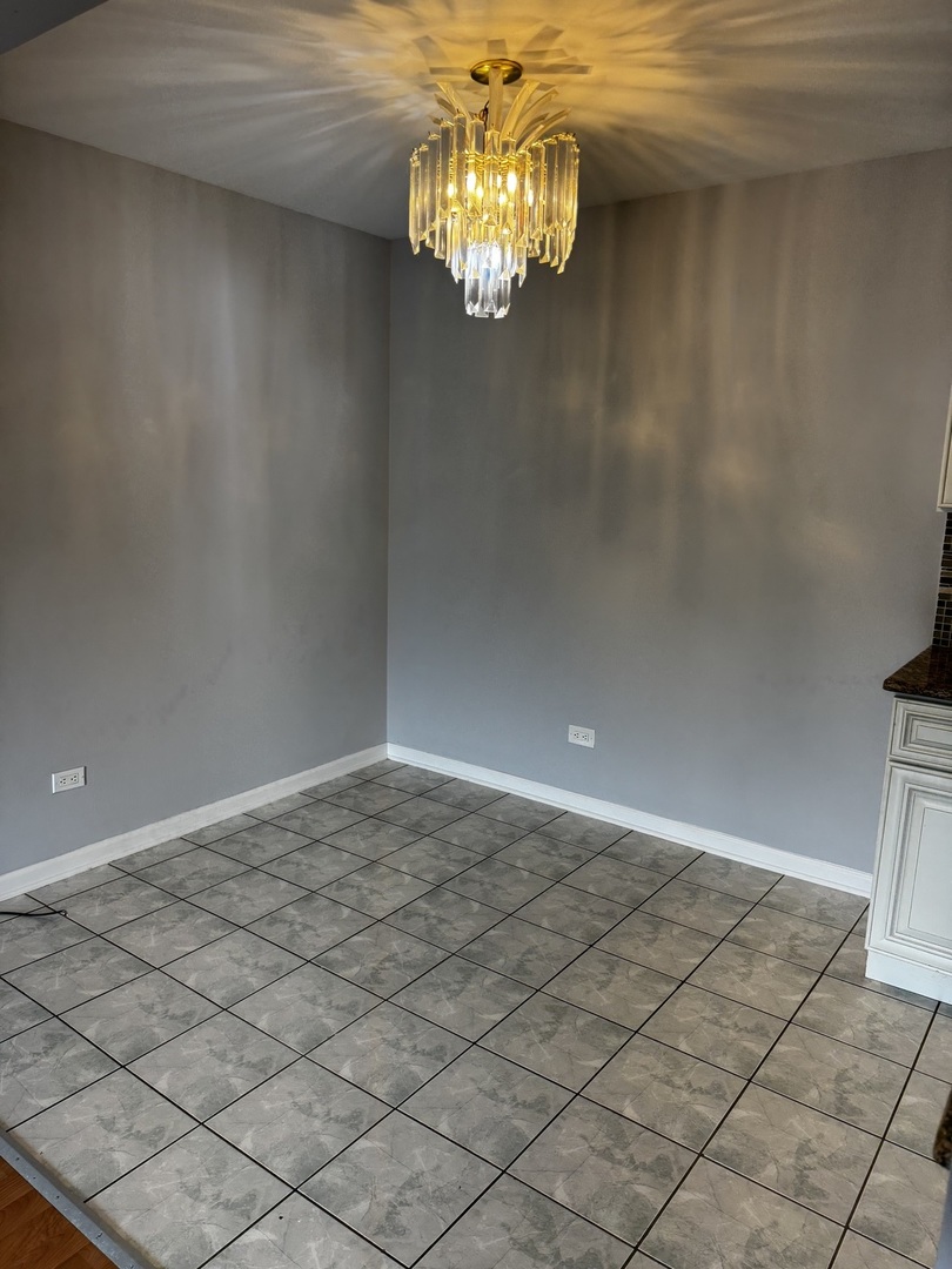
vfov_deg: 71.6
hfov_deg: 56.8
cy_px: 634
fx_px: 880
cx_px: 476
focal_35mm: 24
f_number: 1.78
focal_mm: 6.76
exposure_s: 1/120
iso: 160
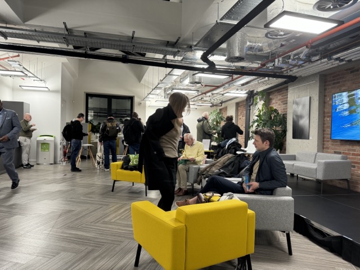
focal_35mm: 24
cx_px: 180
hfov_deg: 71.6
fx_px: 250
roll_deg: -1.4
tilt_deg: -1.0
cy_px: 135
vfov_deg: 56.8
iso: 200
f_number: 1.78
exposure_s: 1/50
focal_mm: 6.86
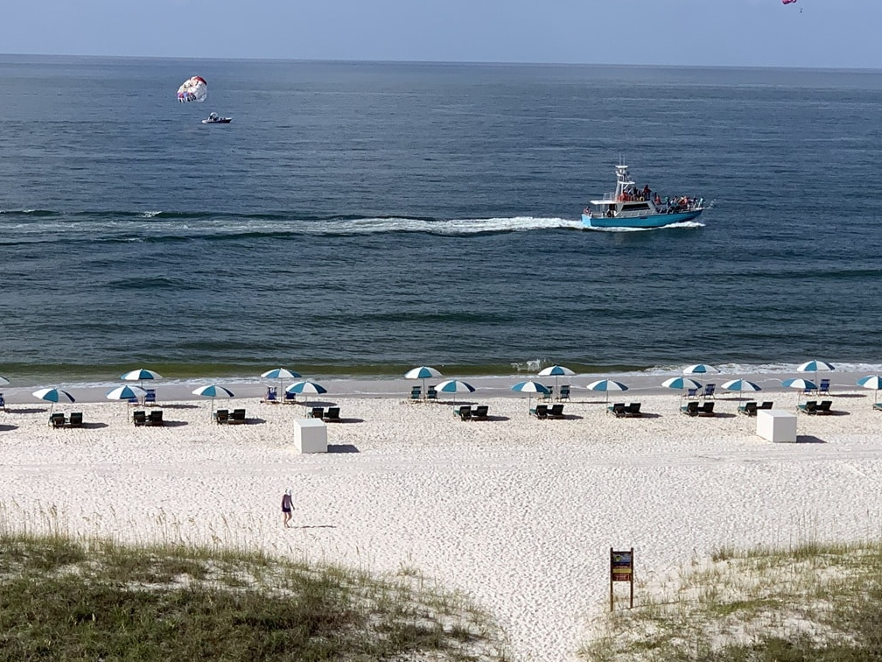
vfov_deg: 14.9
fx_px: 2522
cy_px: 384
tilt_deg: -5.7
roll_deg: -1.0
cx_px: 552
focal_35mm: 99
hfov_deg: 19.8
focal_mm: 6
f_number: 2.4
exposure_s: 1/1916
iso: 16
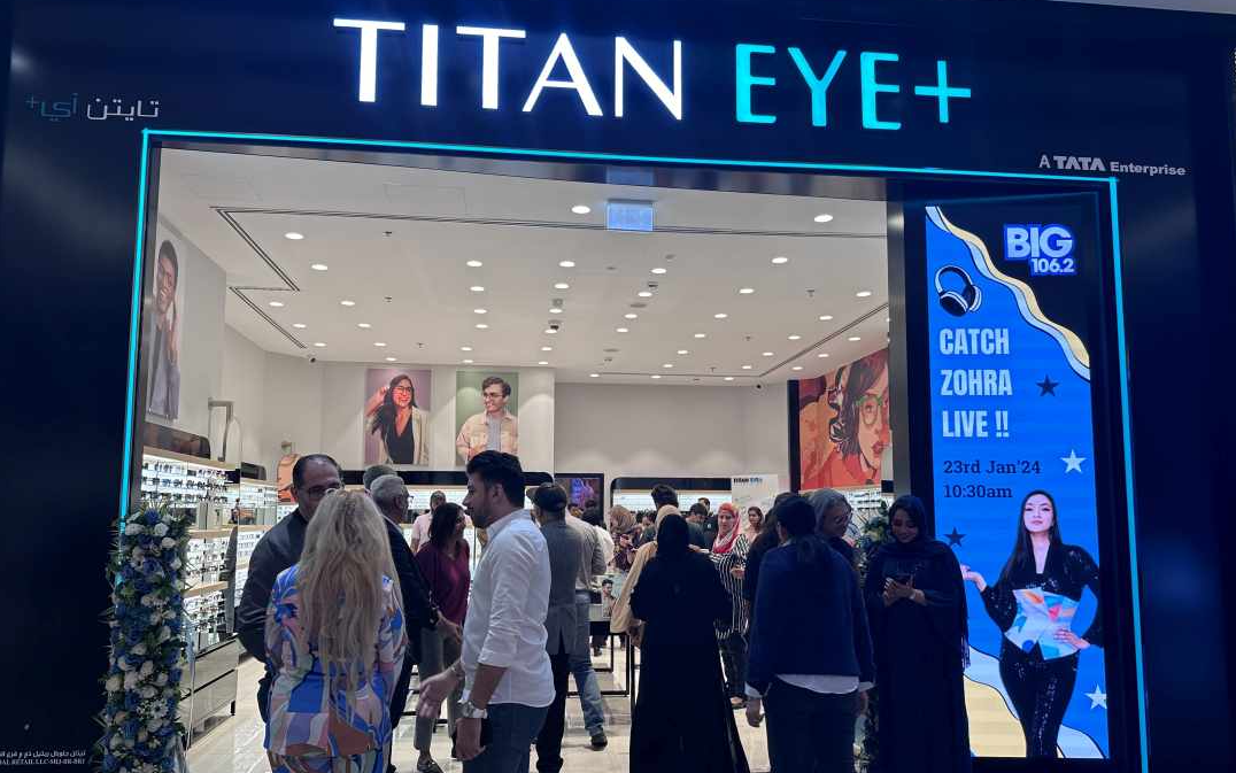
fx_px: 876
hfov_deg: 70.4
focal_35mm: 26
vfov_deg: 47.6
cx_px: 610
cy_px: 420
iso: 64
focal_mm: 6.86
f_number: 1.78
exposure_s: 1/121
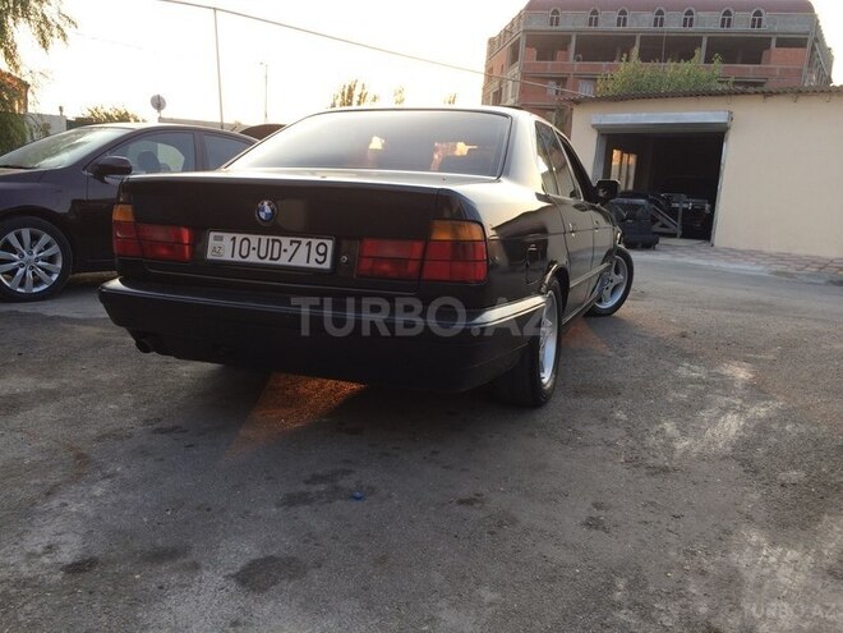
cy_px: 316
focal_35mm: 29
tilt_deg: -8.1
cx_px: 422
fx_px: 706
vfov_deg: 48.2
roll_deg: -4.2
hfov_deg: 61.7
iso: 32
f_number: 2.2
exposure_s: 1/157
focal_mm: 4.15
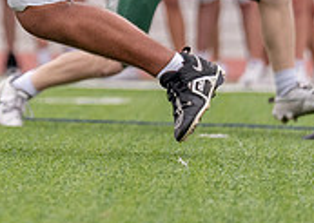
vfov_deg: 1.4
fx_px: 9144
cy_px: -170
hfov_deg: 2.0
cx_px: -190
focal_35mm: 1027
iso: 320
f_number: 2.8
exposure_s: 1/3200
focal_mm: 200
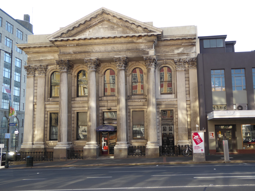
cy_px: 96
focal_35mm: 39
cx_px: 128
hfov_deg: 47.9
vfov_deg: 36.8
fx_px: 287
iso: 80
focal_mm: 6.7
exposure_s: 1/160
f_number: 3.7
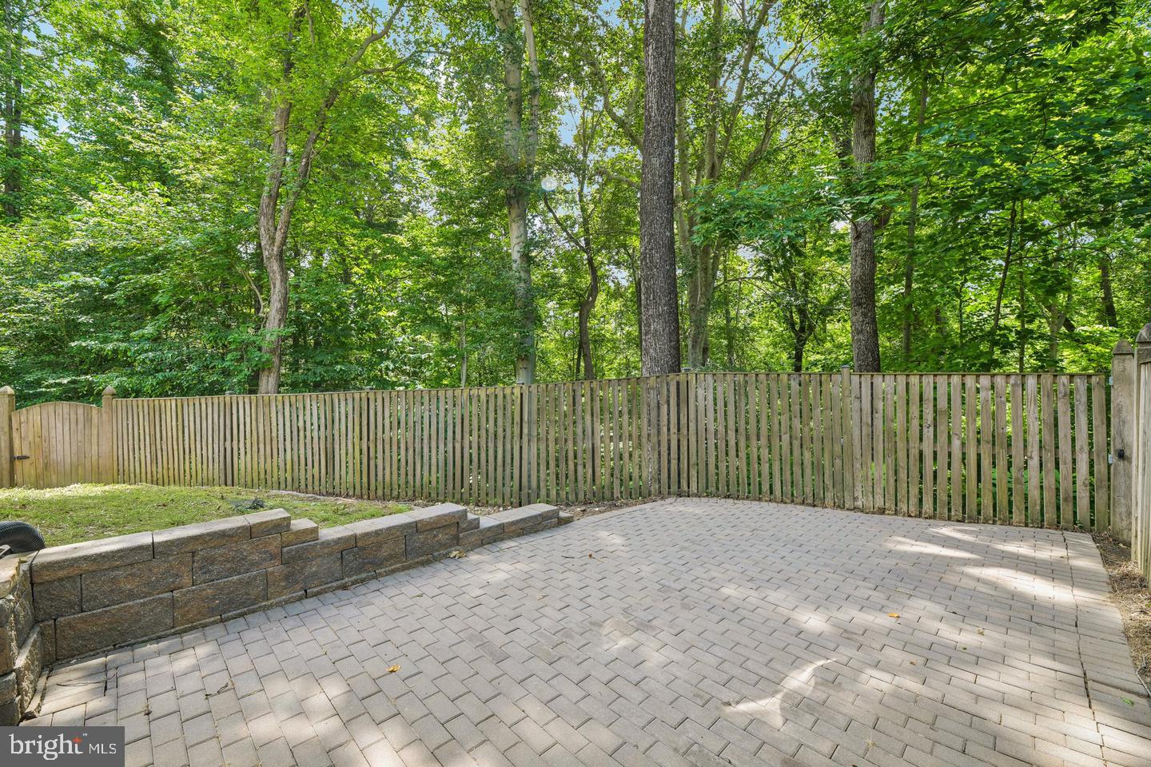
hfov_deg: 104.3
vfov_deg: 81.2
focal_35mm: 14
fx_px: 448
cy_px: 384
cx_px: 576
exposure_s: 1/20
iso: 100
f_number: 8
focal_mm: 14
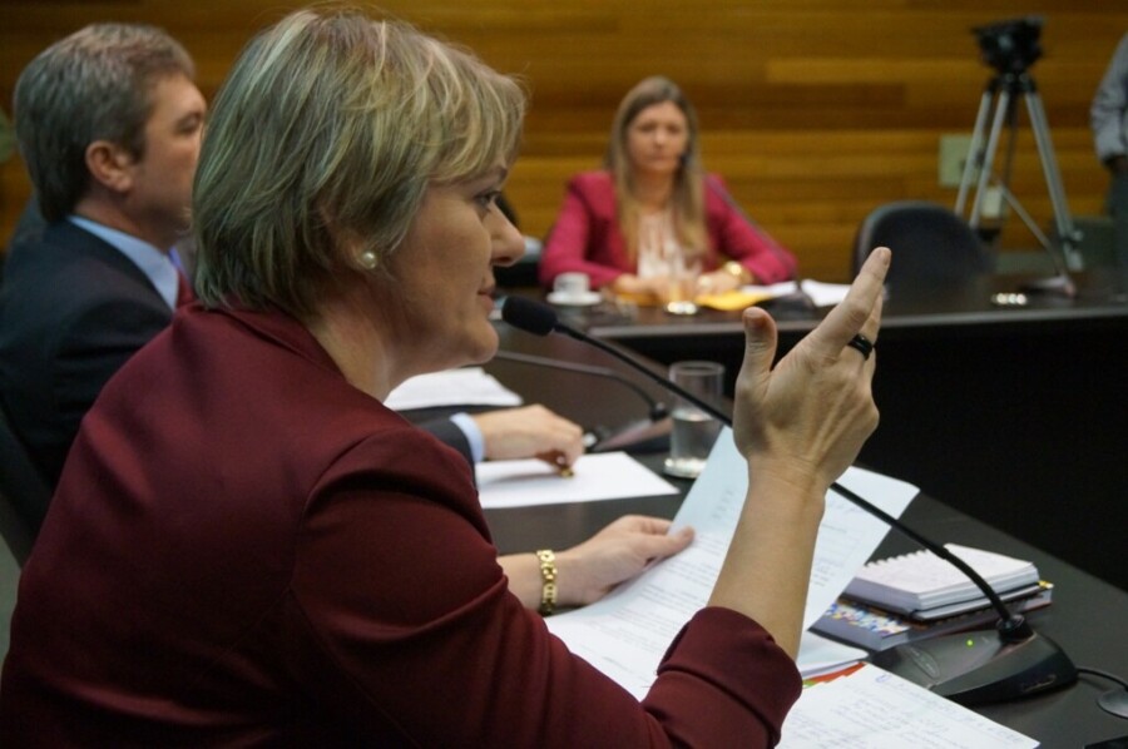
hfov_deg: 37.9
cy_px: 374
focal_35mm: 52
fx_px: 1643
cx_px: 564
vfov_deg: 25.7
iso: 2000
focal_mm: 35
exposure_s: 1/160
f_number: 4.5
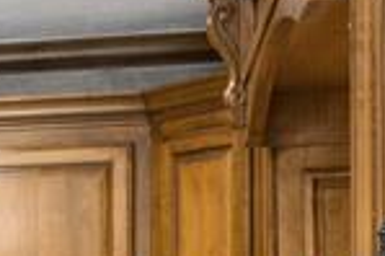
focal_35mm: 156
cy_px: 388
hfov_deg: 11.6
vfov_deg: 8.5
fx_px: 1672
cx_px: -415
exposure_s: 1/8
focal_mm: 15.2
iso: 200
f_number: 7.1
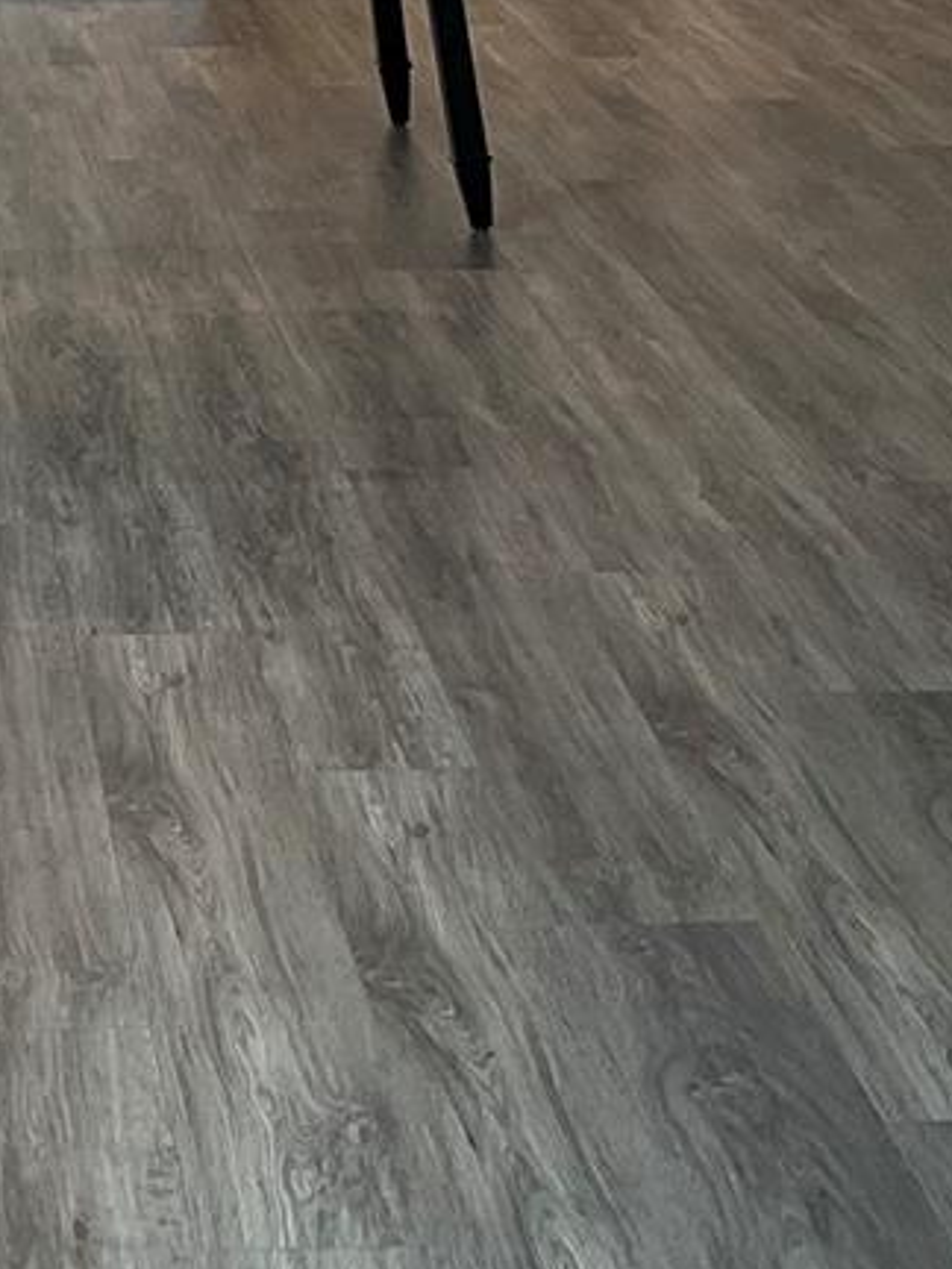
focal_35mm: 103
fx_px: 3777
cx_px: -159
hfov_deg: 14.0
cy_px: -502
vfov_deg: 17.6
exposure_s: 1/60
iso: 40
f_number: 1.8
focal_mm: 3
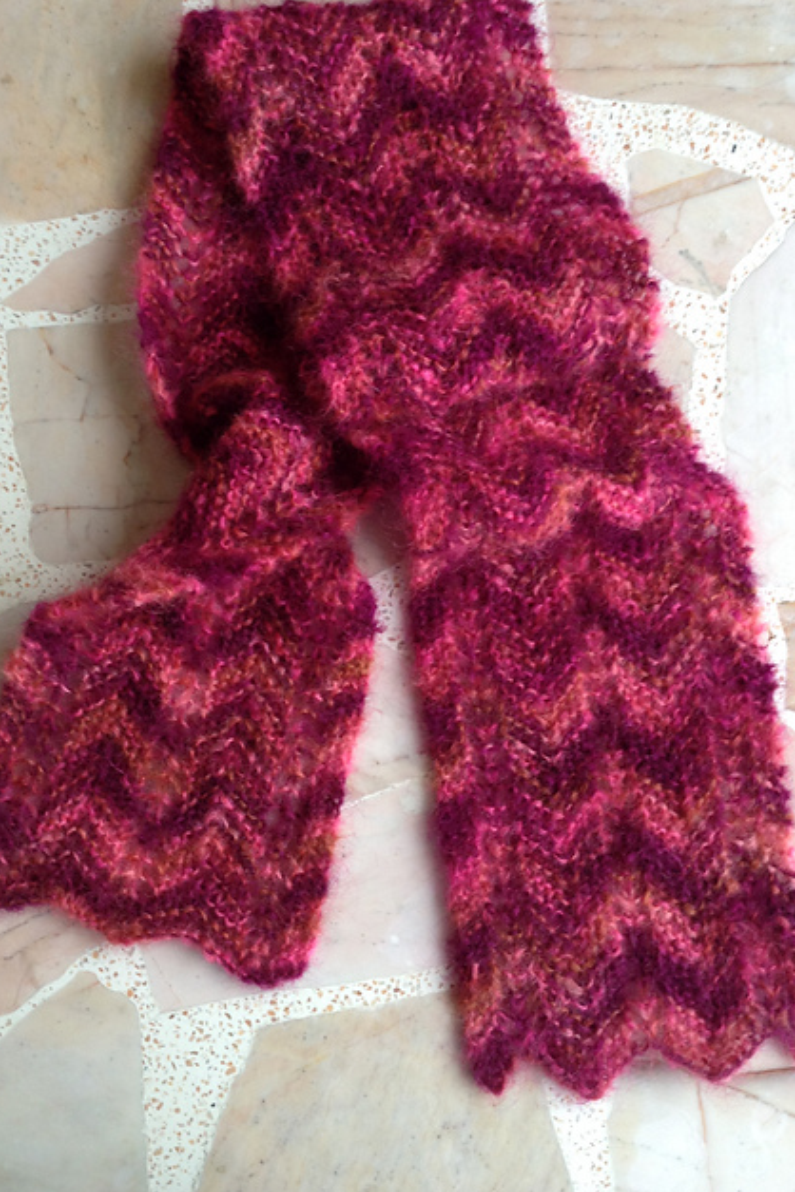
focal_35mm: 35
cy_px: 593
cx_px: 382
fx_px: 1159
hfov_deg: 37.8
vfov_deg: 54.4
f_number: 2.4
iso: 32
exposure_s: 1/24
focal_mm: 3.3
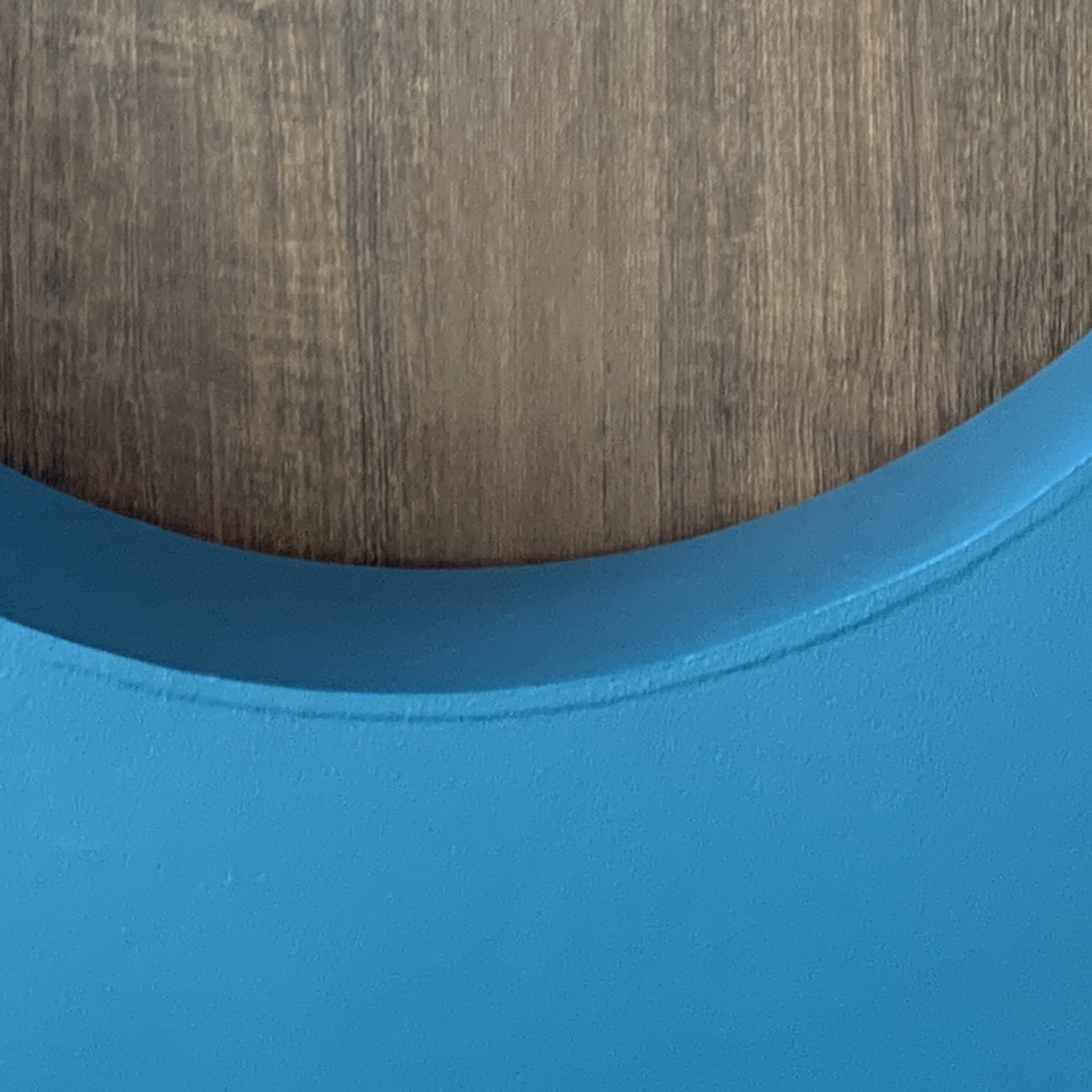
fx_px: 3997
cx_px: 1083
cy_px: -527
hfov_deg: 15.3
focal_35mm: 112
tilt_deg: +0.2
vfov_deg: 14.5
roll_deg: +0.9
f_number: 1.8
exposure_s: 1/60
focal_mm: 4.25
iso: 125
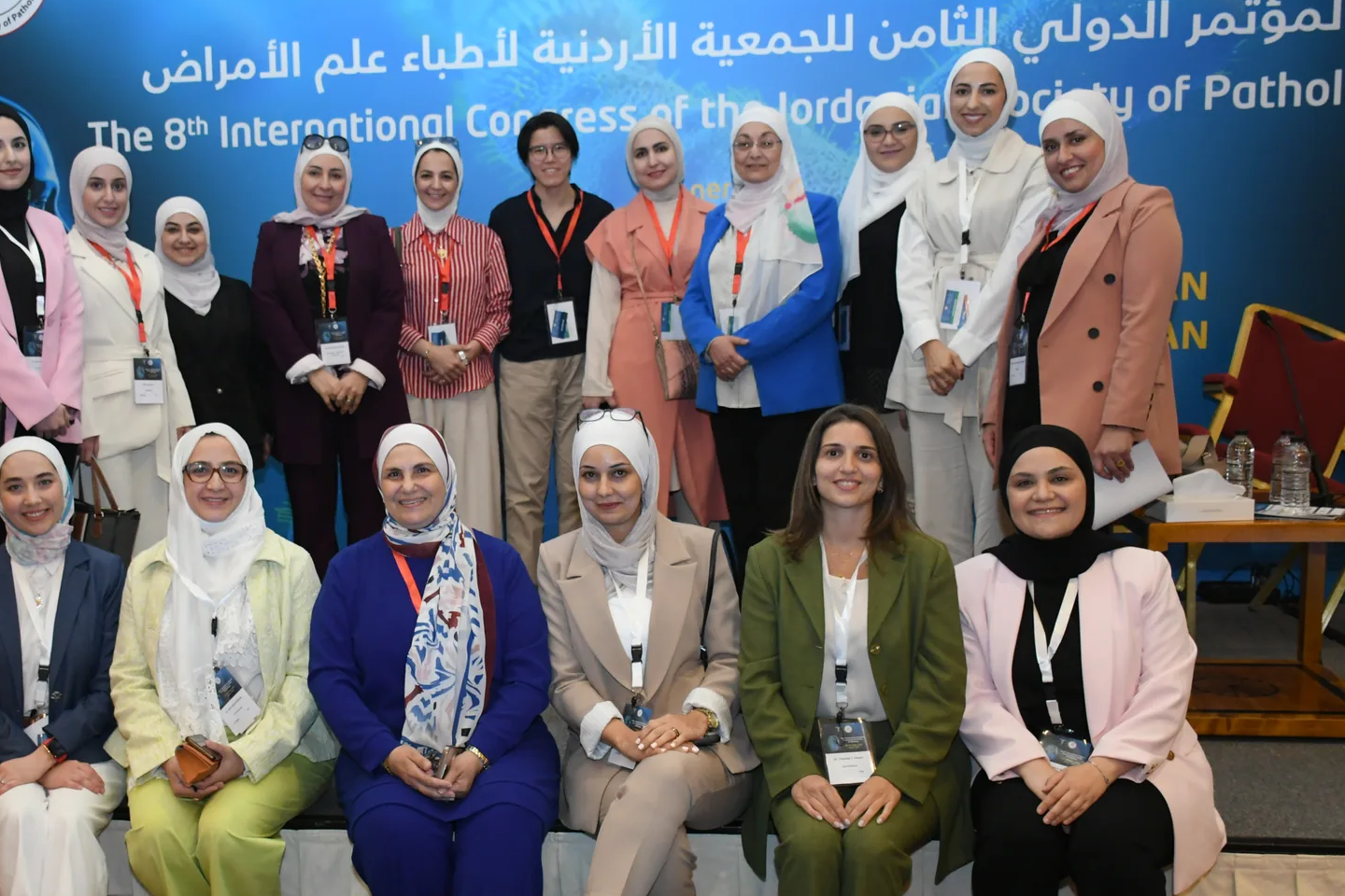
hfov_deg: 47.9
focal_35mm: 40
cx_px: 480
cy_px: 512
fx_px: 1494
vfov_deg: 33.3
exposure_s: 1/125
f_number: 3.5
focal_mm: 20
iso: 1600
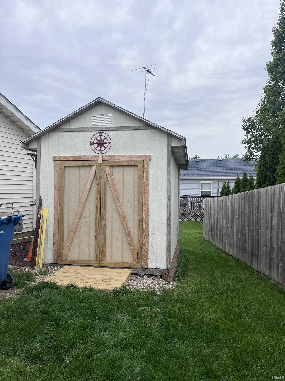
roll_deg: -1.5
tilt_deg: -1.6
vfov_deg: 67.3
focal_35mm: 26
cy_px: 190
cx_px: 142
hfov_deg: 53.1
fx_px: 285
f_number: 1.6
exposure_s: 1/3745
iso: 50
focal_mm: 5.1
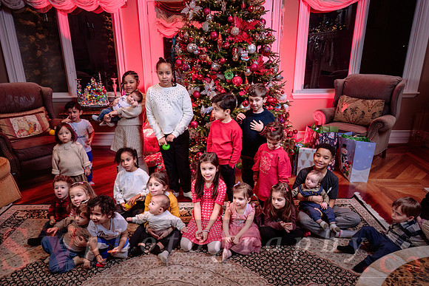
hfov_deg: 67.9
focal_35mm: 27
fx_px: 319
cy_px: 159
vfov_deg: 48.3
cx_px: 206
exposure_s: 1/60
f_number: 4.5
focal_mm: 24
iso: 200
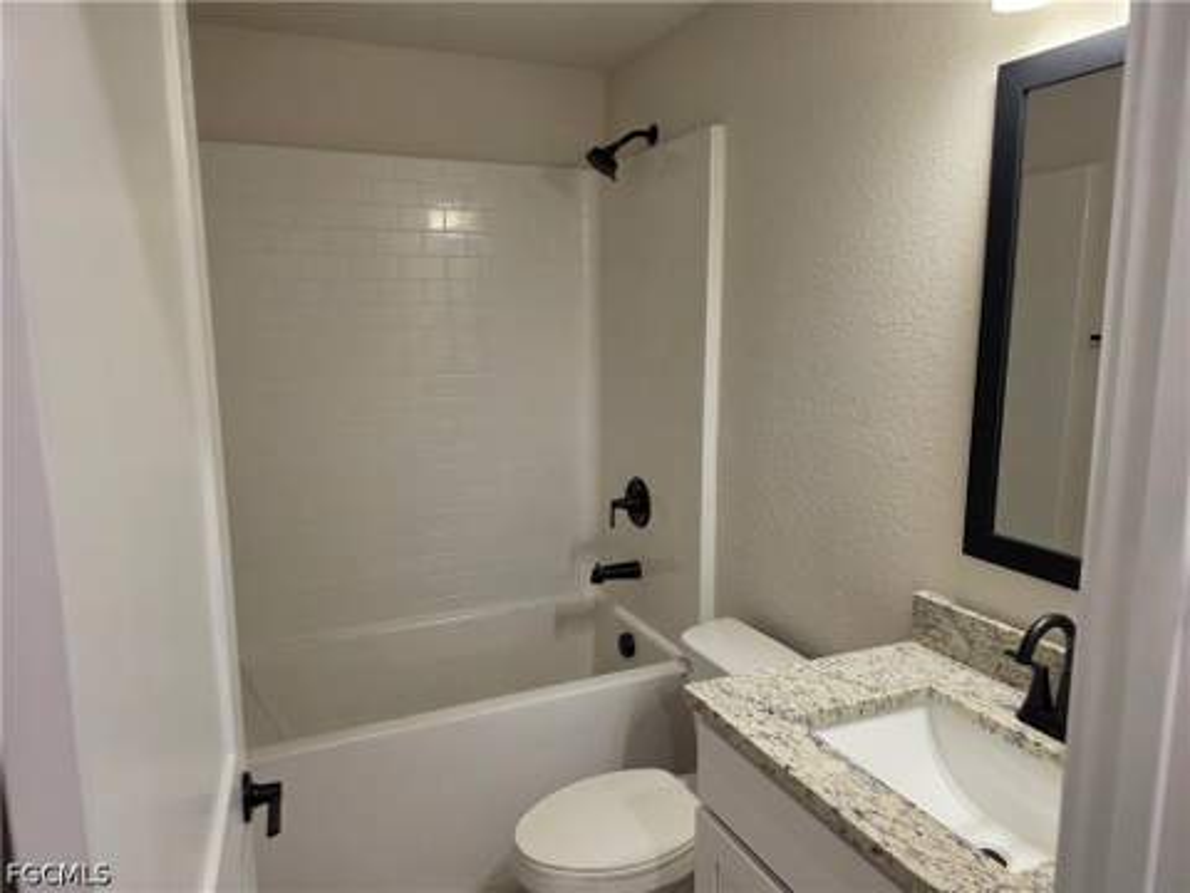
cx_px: 595
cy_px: 446
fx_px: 791
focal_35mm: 23
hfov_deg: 73.9
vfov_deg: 58.9
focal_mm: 6.5
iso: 100
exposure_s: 1/120
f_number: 1.4
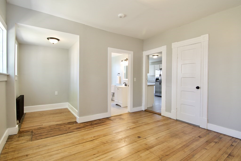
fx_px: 110
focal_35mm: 16
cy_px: 80
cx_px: 120
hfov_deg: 95.0
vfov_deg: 72.1
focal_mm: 11
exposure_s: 1/15
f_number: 7.1
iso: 450
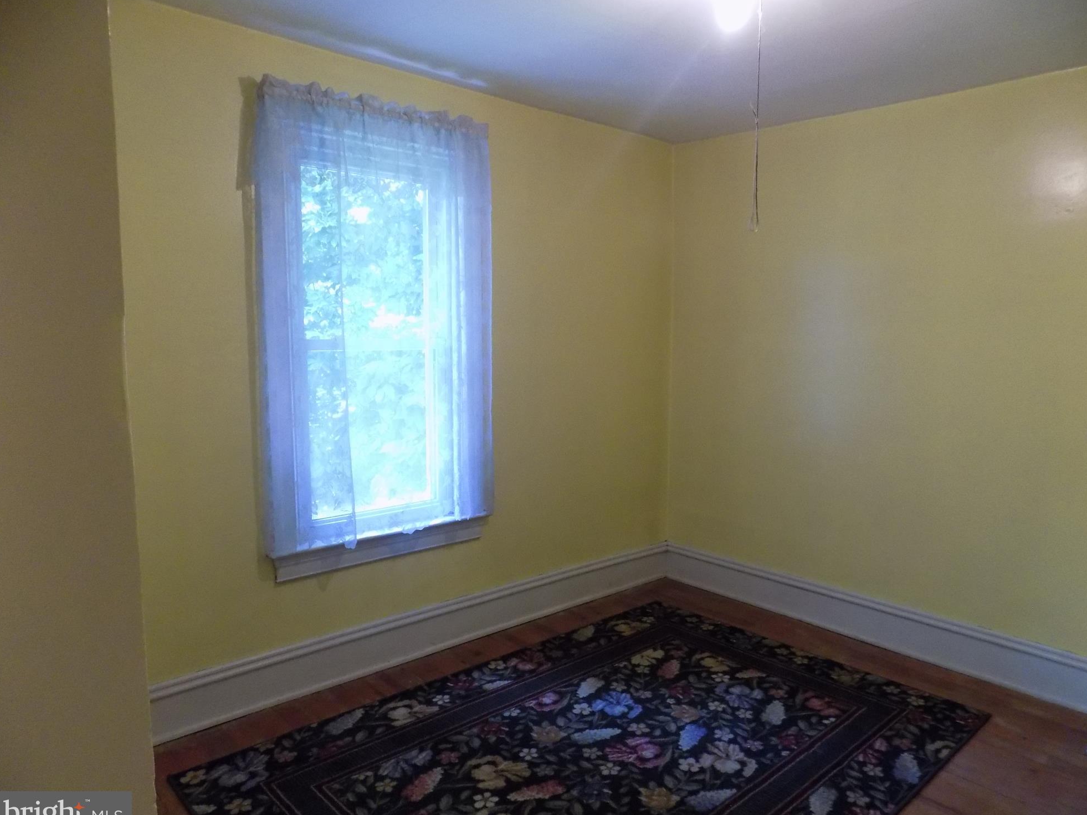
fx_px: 754
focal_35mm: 24
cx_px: 560
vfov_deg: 56.8
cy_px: 411
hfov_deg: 71.6
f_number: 3.1
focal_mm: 4
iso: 360
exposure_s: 1/30
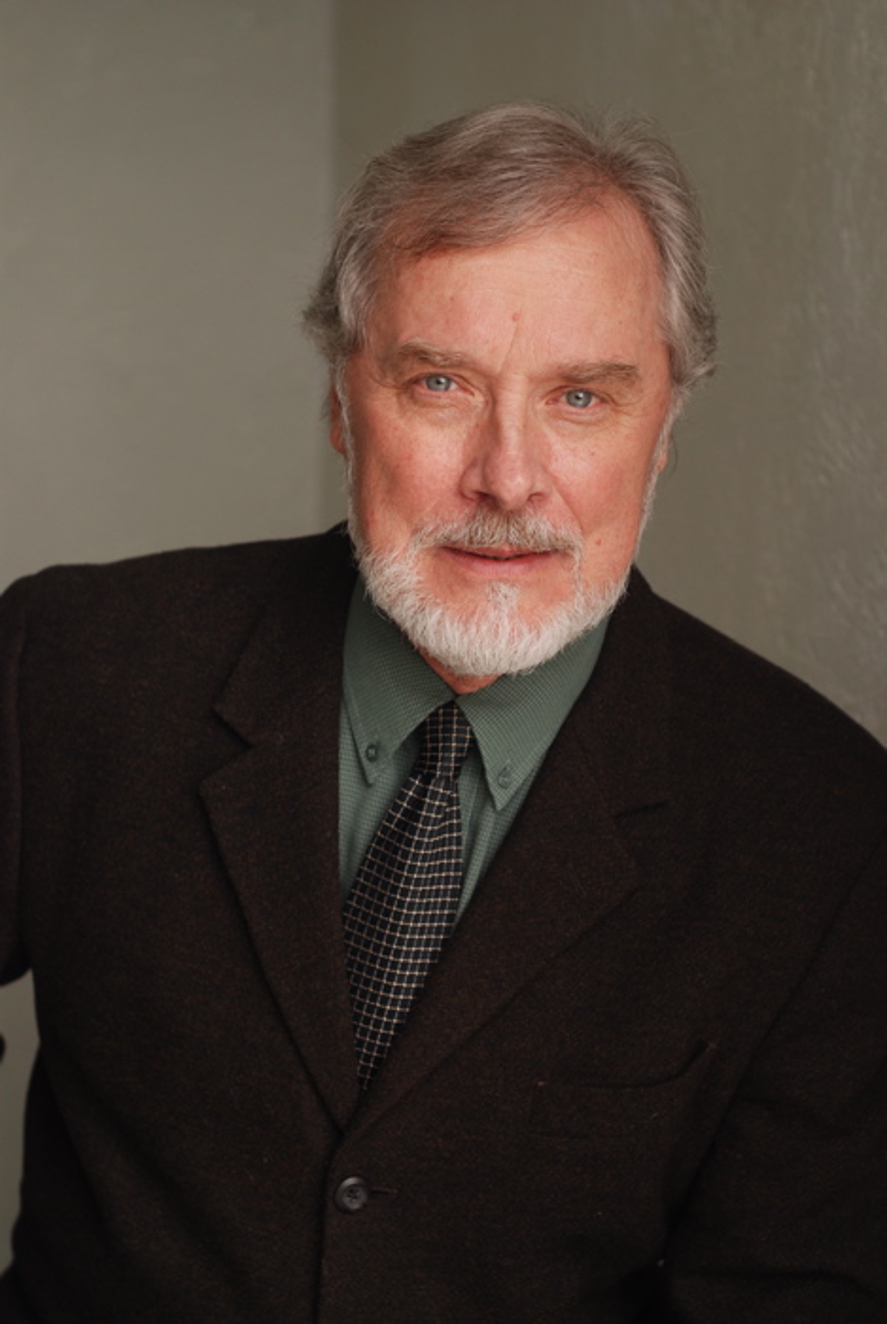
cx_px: 444
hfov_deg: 18.2
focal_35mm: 75
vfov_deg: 27.0
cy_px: 662
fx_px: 2762
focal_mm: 50
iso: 250
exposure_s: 1/200
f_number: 3.5
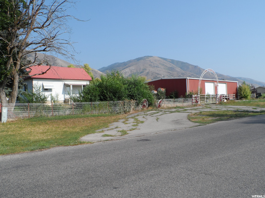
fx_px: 245
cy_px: 99
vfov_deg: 44.2
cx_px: 132
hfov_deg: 56.8
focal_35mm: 32
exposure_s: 1/500
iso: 80
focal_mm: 5.3
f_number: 4.8
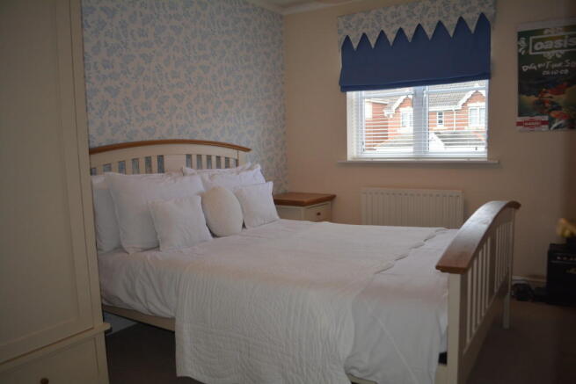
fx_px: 432
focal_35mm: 27
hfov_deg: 67.4
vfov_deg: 48.0
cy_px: 192
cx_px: 288
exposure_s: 1/125
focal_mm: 18
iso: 360
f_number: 3.5
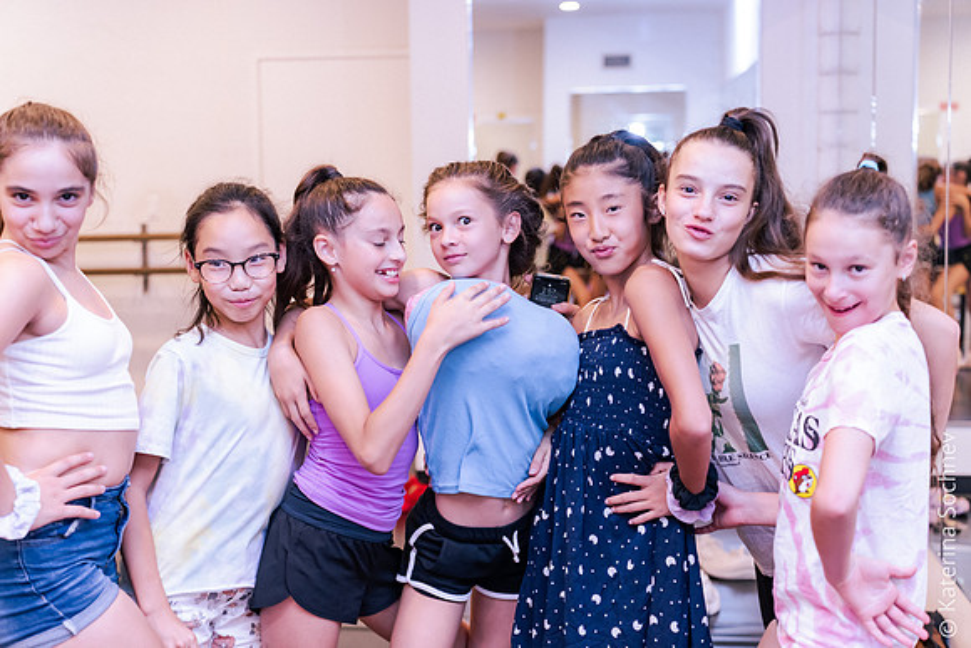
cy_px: 324
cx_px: 486
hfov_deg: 38.9
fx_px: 1376
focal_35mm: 51
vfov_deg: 26.5
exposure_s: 1/125
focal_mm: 51
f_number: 2.8
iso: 1250
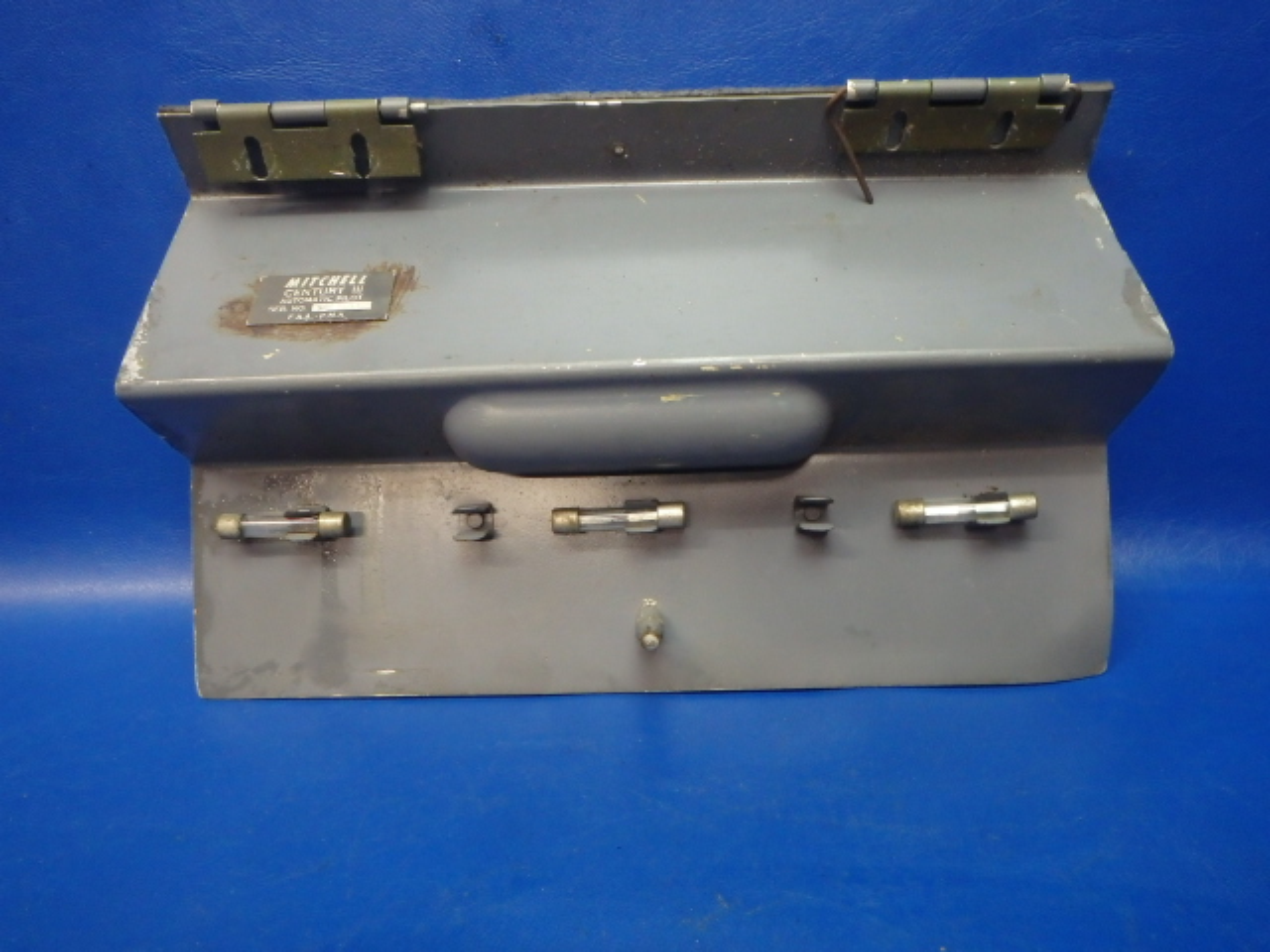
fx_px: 1027
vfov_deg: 49.7
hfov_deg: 63.4
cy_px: 476
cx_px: 635
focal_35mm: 28
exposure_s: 1/30
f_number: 3.9
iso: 640
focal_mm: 5
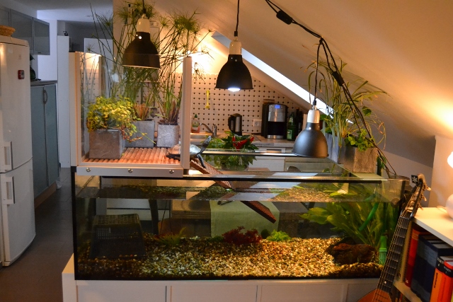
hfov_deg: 57.2
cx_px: 226
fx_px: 415
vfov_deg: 40.0
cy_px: 151
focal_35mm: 33
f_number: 3.5
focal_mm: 22
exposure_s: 1/160
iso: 3200
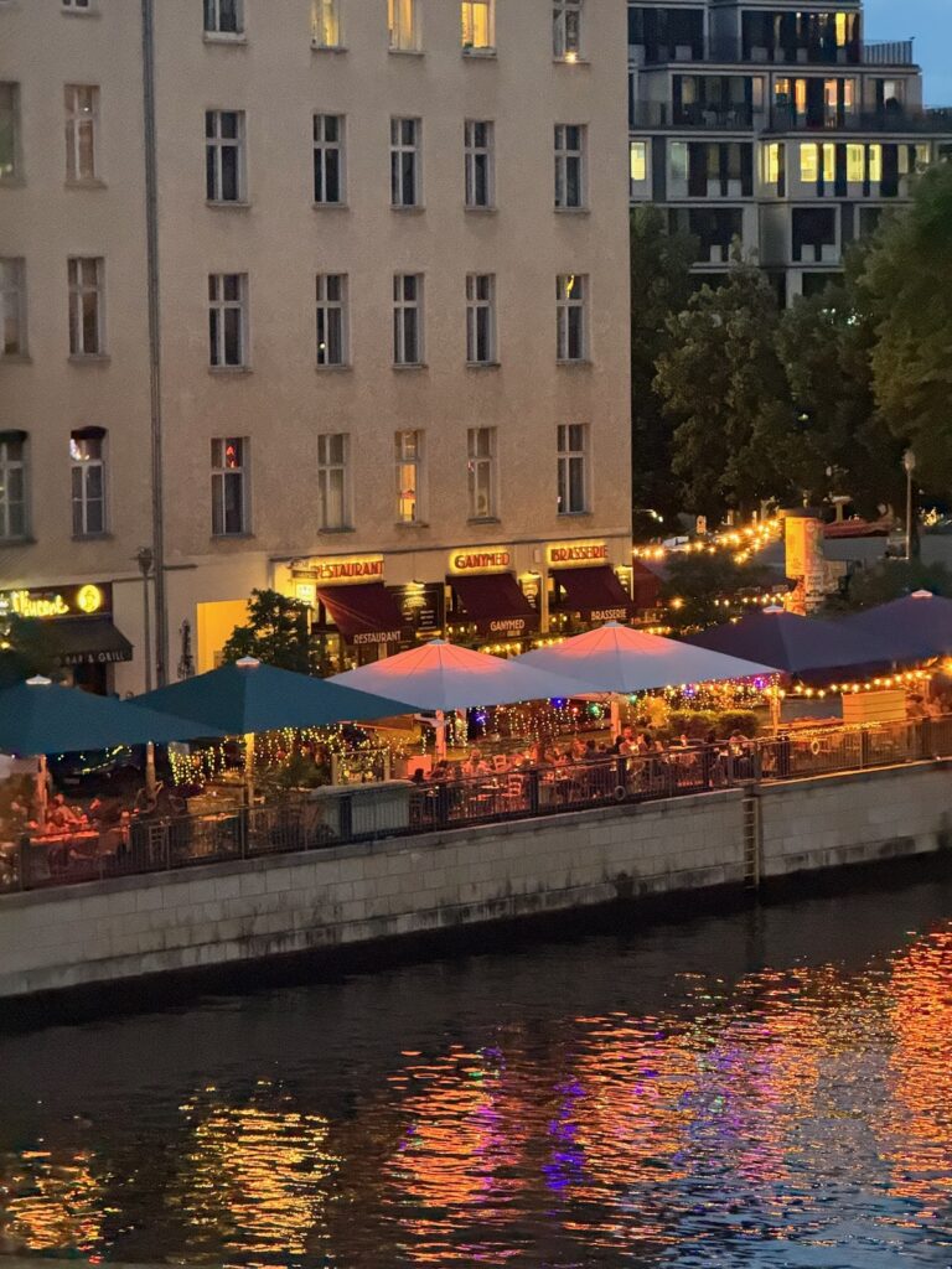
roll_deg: +0.8
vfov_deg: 16.4
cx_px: 476
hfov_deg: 12.3
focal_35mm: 120
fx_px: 4400
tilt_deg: -3.0
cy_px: 634
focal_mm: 15.66
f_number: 2.8
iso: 2000
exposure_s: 1/25
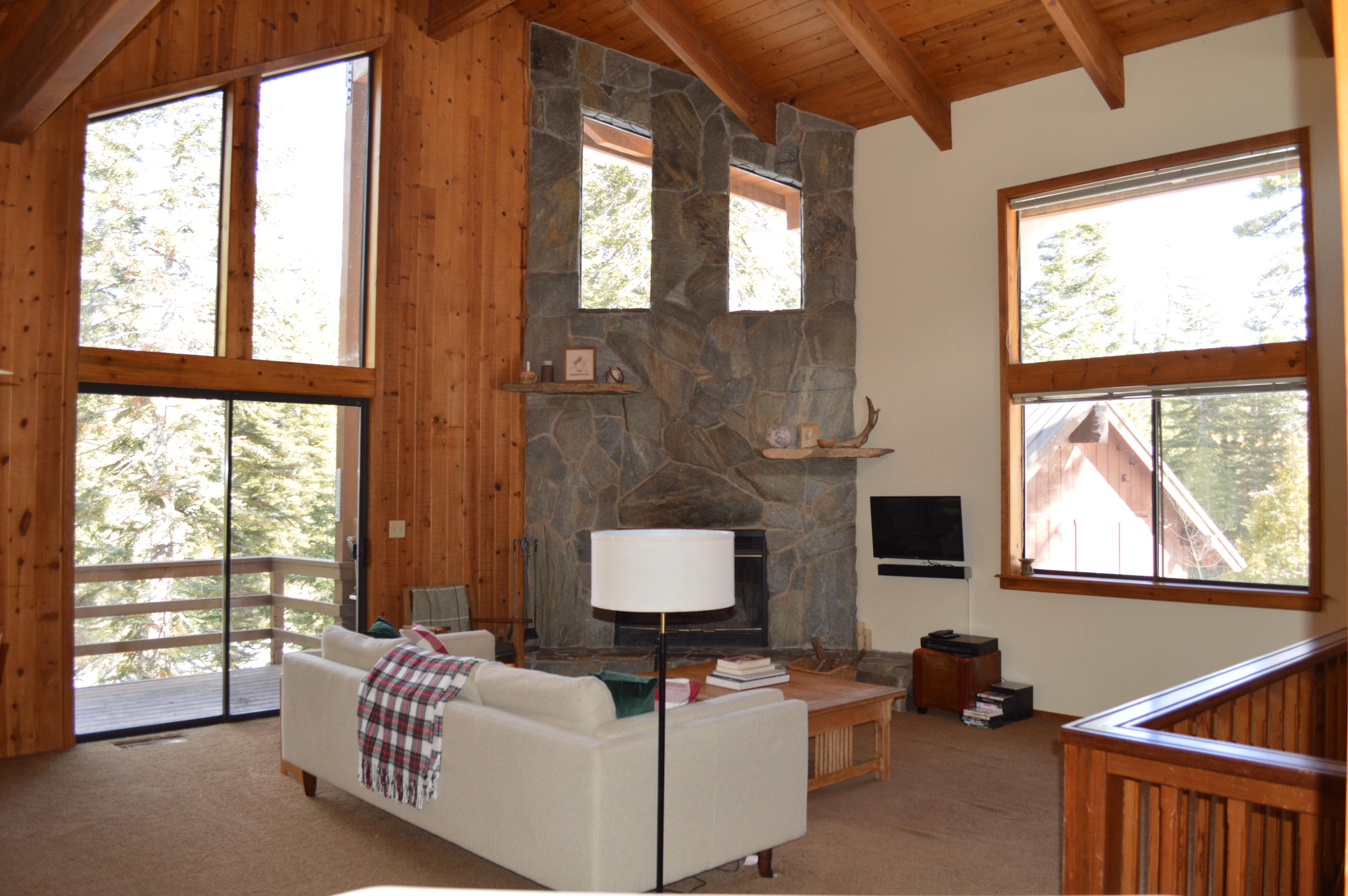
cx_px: 674
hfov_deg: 67.4
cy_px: 448
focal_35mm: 27
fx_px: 1010
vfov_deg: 47.8
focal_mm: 18
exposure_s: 1/125
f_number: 4
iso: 400
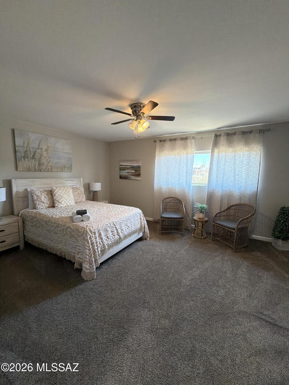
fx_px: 156
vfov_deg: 102.1
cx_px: 144
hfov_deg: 85.7
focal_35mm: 14
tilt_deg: -7.6
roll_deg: -0.2
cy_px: 192
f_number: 2.2
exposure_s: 1/60
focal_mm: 2.22
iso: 320
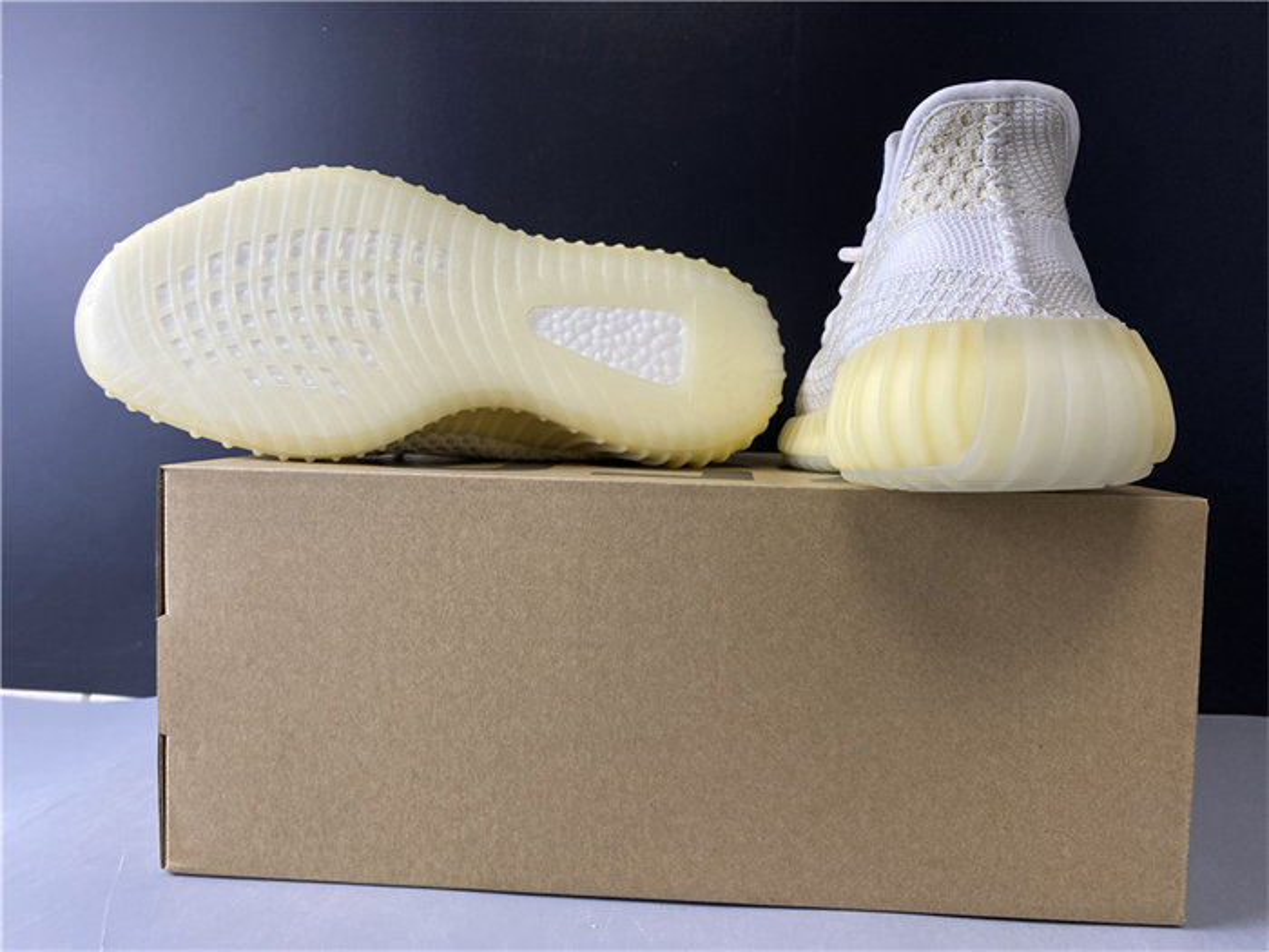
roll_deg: -2.1
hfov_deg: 67.3
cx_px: 634
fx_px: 953
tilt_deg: +0.5
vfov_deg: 53.1
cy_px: 476
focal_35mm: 26
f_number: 1.8
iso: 80
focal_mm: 4.25
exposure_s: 1/100
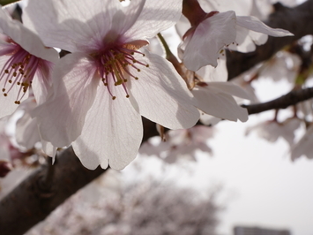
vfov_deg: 35.6
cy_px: 189
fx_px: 353
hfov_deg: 47.8
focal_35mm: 39
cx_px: 140
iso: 100
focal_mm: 24
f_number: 16
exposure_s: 1/80
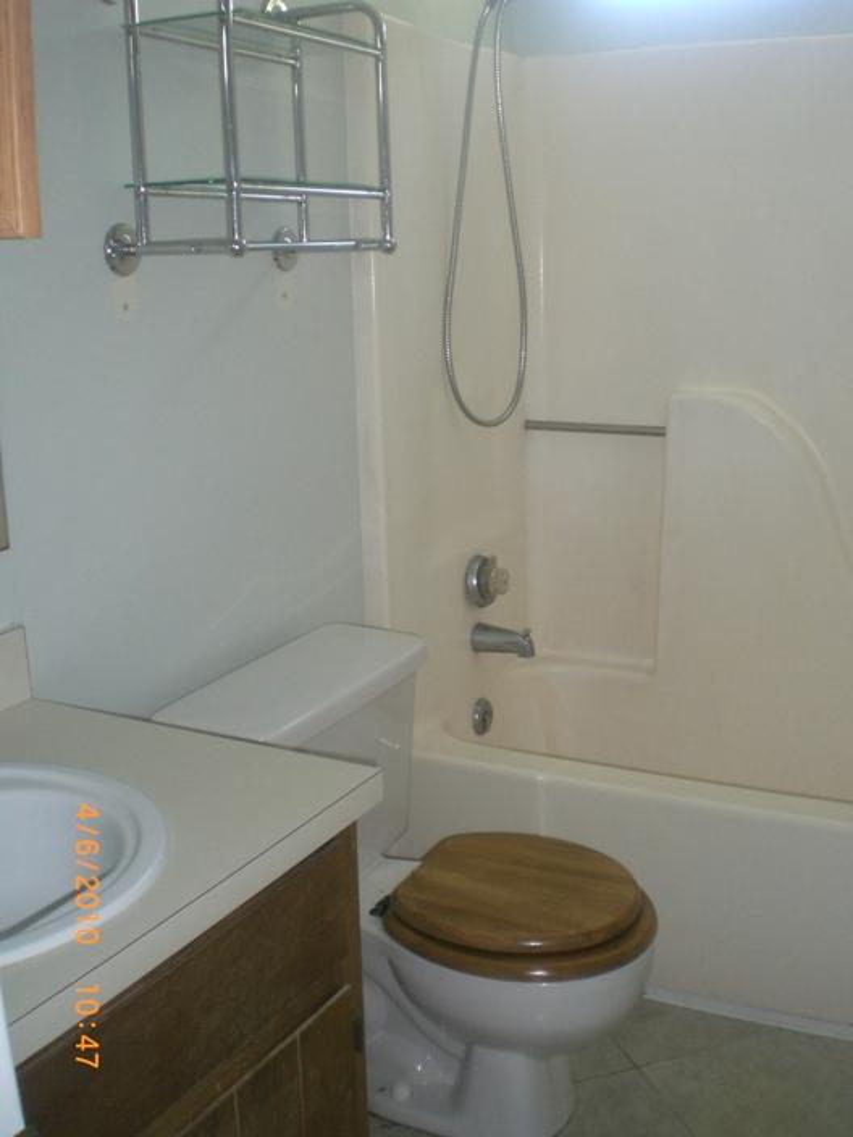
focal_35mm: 38
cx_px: 426
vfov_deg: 49.0
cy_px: 568
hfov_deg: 37.7
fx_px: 1249
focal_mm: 6.3
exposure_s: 1/60
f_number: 3.1
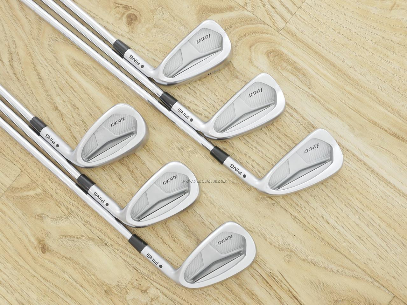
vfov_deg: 29.1
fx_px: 588
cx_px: 204
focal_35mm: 50
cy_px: 152
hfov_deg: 38.2
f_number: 4.5
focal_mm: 25
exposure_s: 1/50
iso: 1600
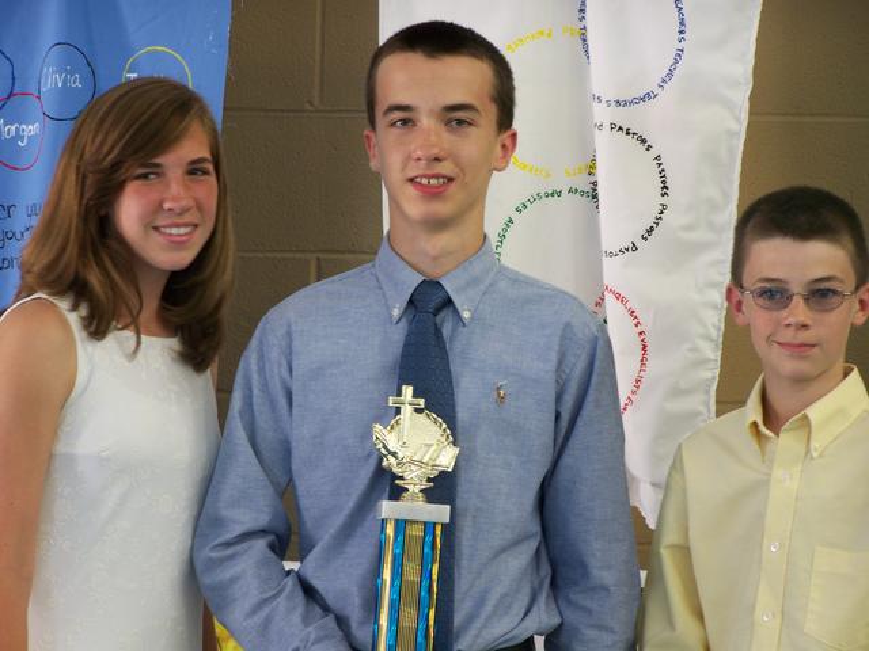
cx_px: 434
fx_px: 4017
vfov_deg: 9.3
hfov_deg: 12.3
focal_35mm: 160
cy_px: 326
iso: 64
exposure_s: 1/5
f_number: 3.2
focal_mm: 26.5
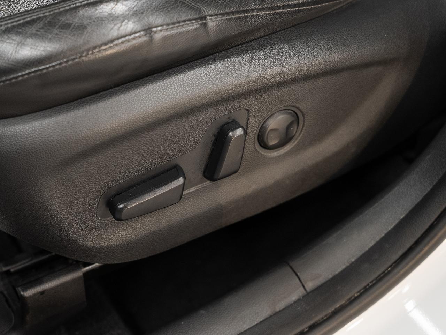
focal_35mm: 80
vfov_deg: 18.5
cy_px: 160
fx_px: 1025
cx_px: 230
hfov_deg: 24.6
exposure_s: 1/40
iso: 800
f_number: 3.5
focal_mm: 59.5
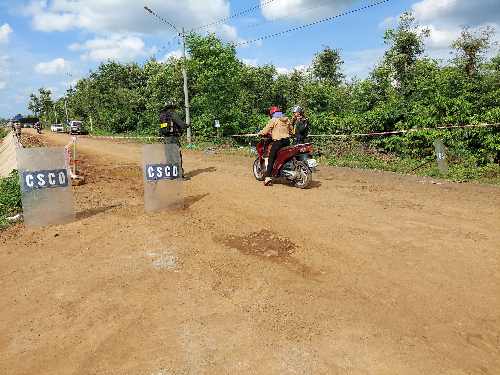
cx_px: 250
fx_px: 347
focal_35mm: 24
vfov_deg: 56.8
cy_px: 188
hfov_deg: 71.6
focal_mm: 5.23
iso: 40
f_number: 1.8
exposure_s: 1/1563
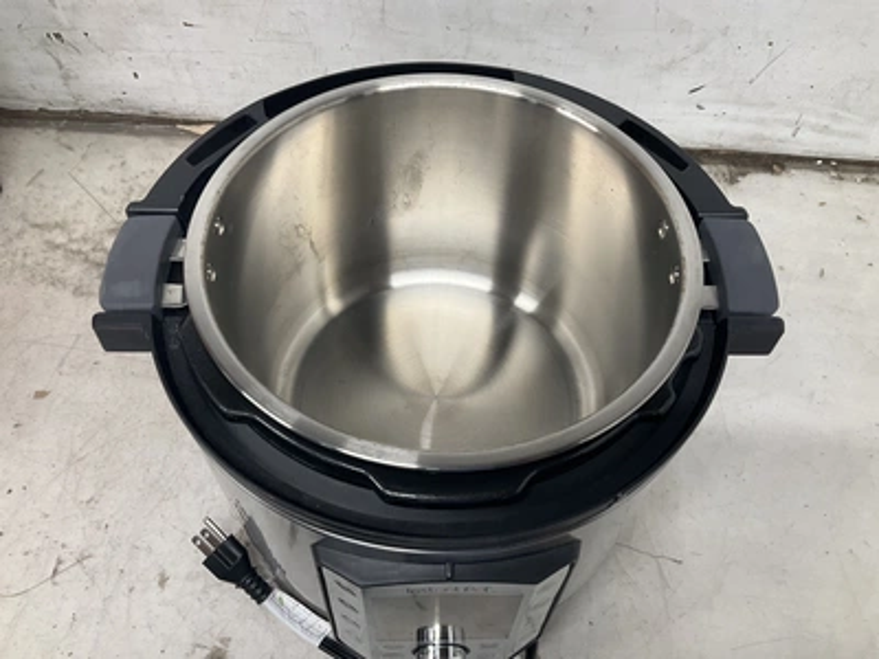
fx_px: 736
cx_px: 440
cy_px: 330
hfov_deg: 61.7
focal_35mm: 29
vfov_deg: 48.2
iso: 50
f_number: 1.8
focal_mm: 3
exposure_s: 1/120
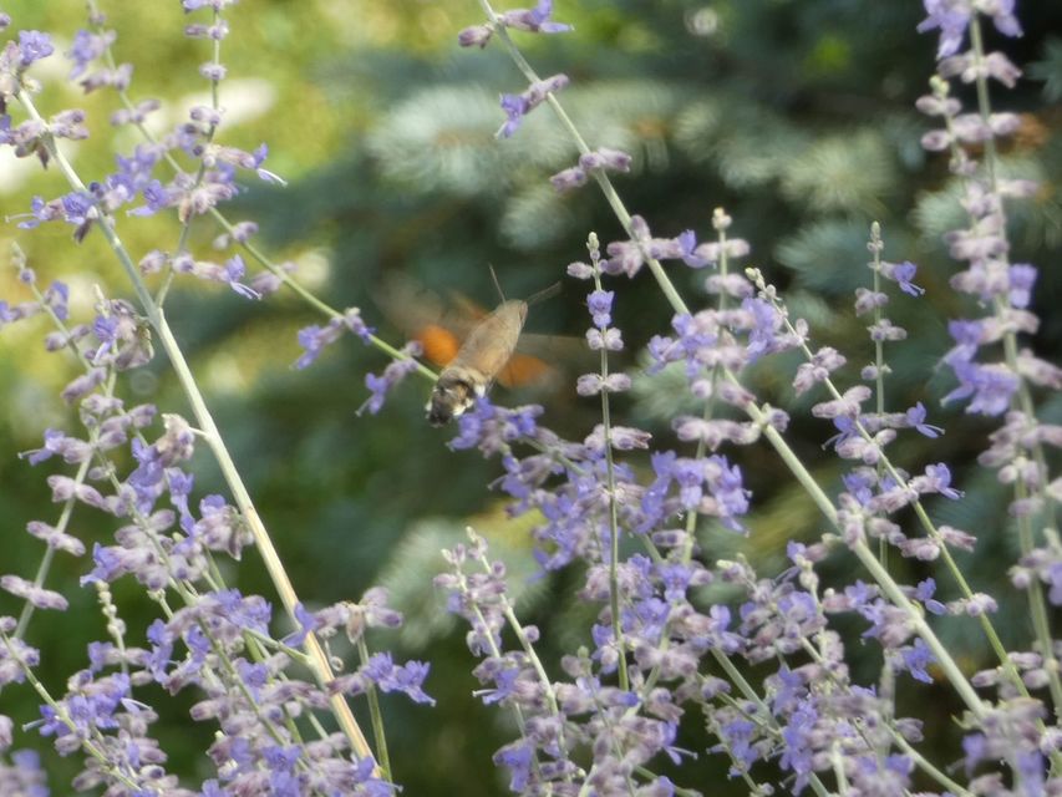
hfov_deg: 6.6
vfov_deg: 5.0
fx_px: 9205
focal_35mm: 300
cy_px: 398
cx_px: 531
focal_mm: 53.8
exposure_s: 1/80
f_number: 5.5
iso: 80
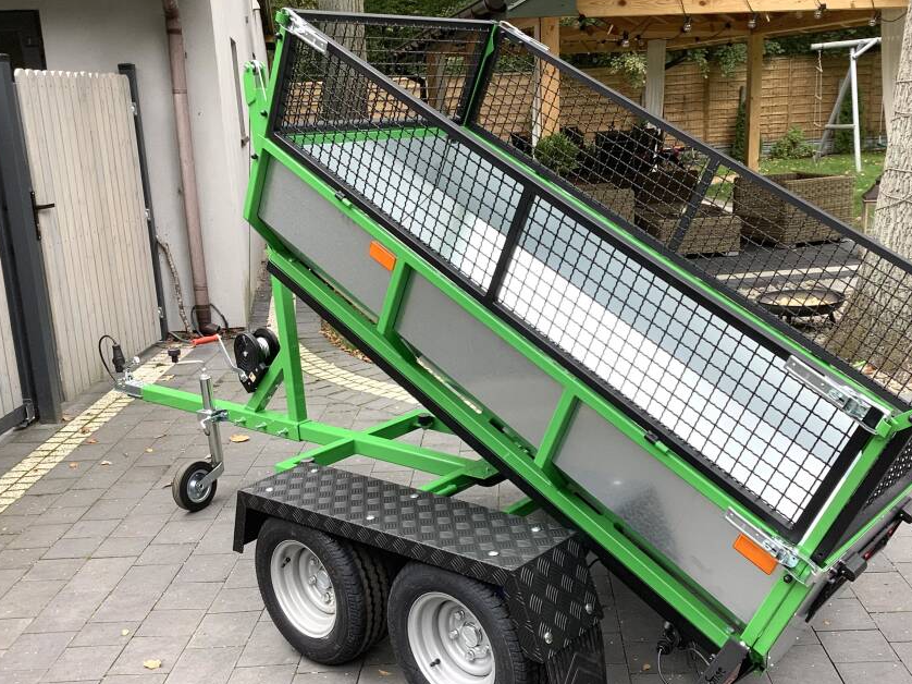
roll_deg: +2.3
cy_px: 365
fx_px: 975
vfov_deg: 38.6
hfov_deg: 50.1
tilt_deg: -16.4
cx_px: 496
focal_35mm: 37
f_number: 2.4
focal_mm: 3.3
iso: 50
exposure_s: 1/100
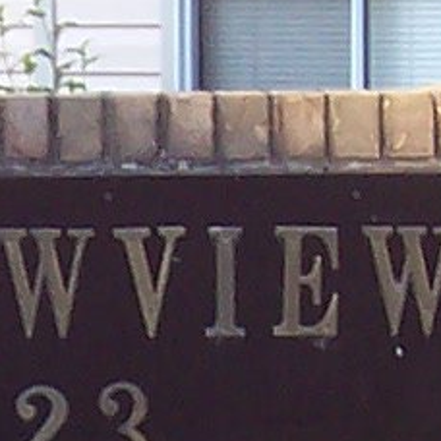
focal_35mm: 292
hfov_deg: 6.0
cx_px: -48
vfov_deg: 5.9
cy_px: 621
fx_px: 4209
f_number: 2.8
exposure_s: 1/125
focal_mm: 5.6
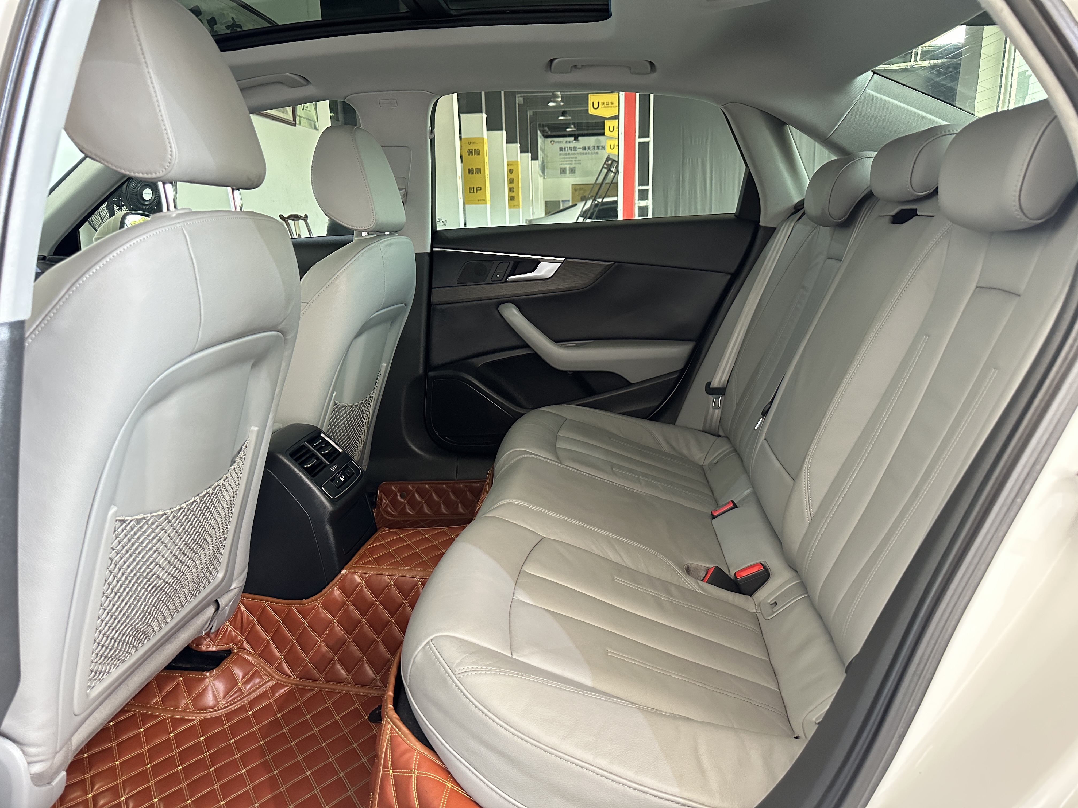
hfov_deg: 71.6
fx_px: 747
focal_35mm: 24
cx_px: 539
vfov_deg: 56.8
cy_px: 404
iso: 640
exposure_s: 1/60
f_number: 1.78
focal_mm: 6.86
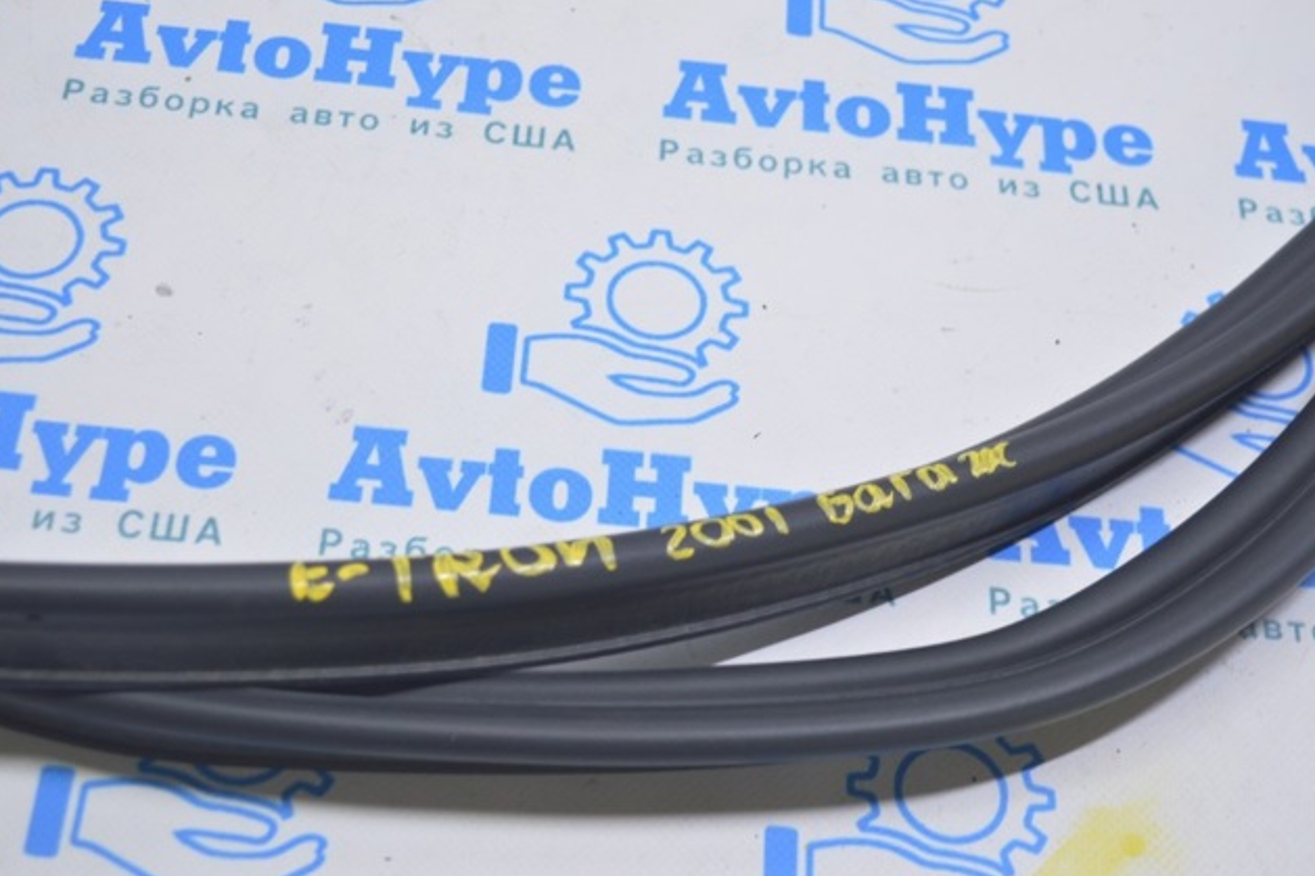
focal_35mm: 64
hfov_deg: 31.4
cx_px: 661
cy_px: 440
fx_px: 2337
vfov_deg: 21.2
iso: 400
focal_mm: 42
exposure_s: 1/20
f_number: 5.6
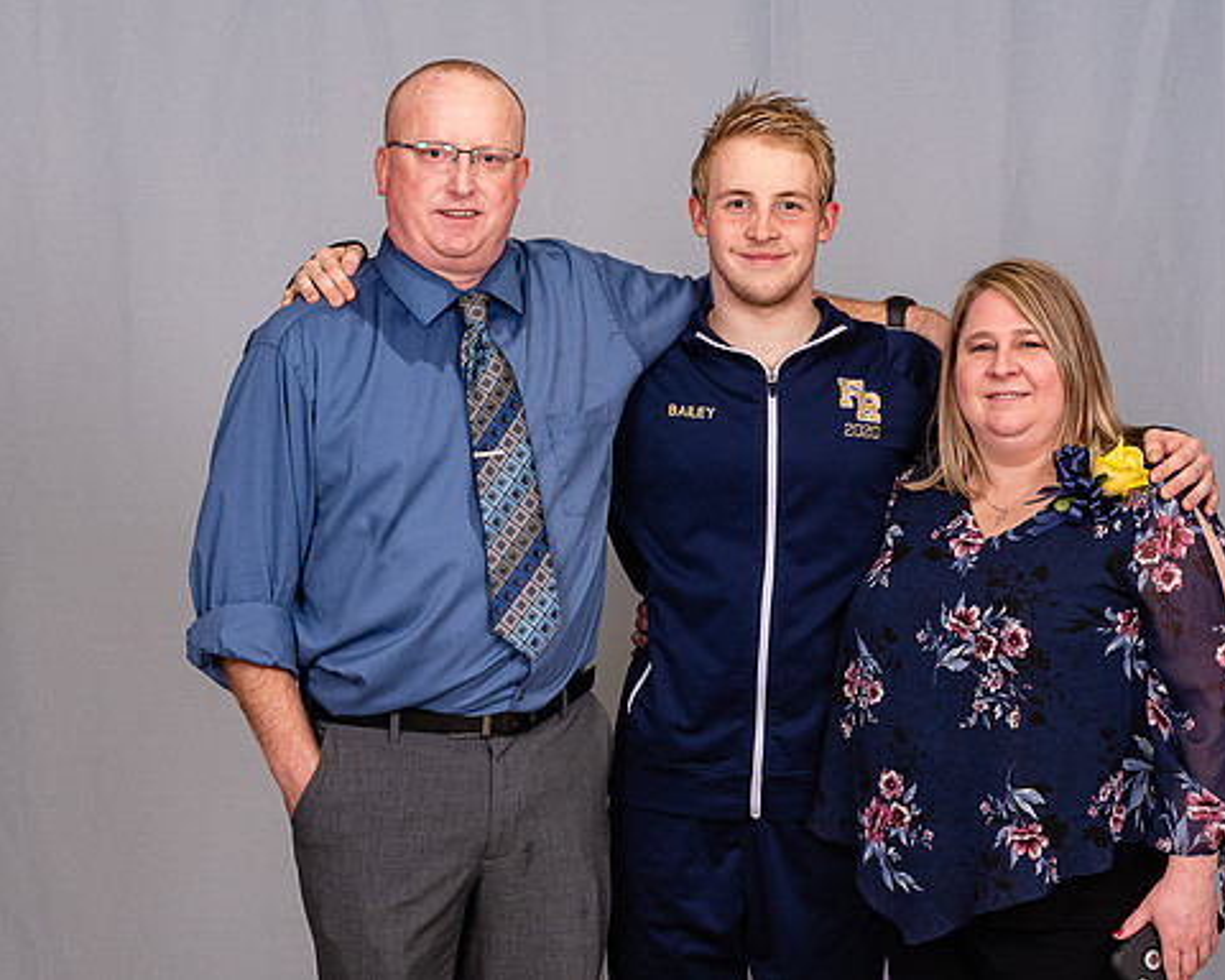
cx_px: 752
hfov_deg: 17.6
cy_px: 708
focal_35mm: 109
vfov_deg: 14.1
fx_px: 3952
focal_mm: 50
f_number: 8
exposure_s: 1/200
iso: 400
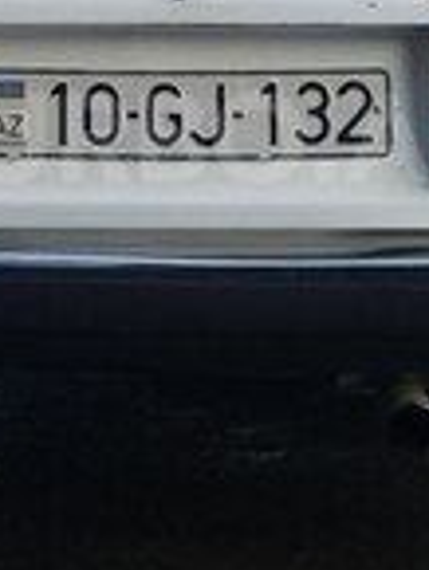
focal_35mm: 106
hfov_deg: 14.0
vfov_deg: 18.4
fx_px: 1749
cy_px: 138
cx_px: 201
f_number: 2.2
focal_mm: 3.3
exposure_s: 1/198
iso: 50
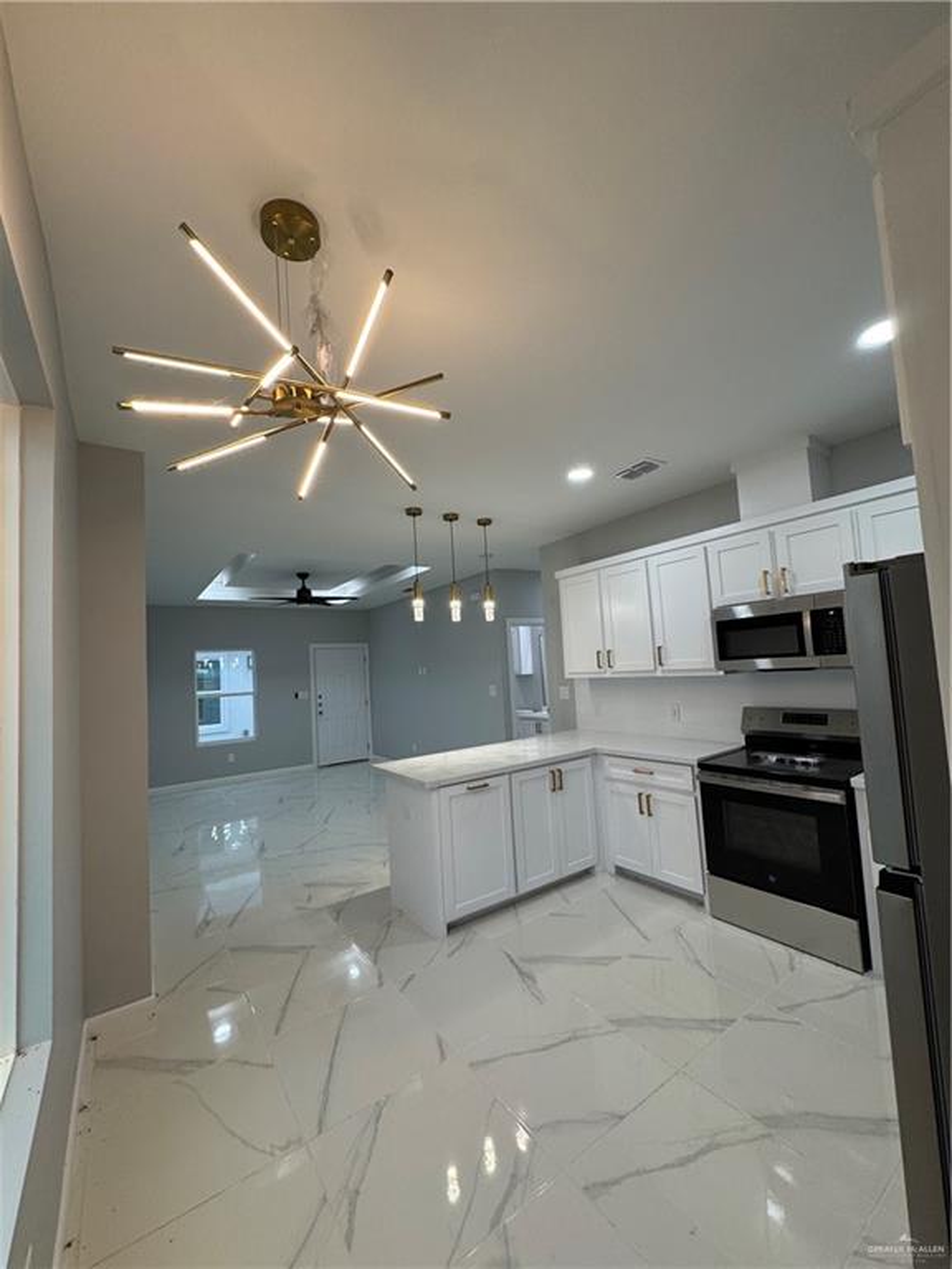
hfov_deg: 85.7
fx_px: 513
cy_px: 634
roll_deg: +3.0
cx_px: 476
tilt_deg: +4.0
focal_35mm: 14
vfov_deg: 102.1
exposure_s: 1/120
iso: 125
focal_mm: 2.22
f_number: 2.2
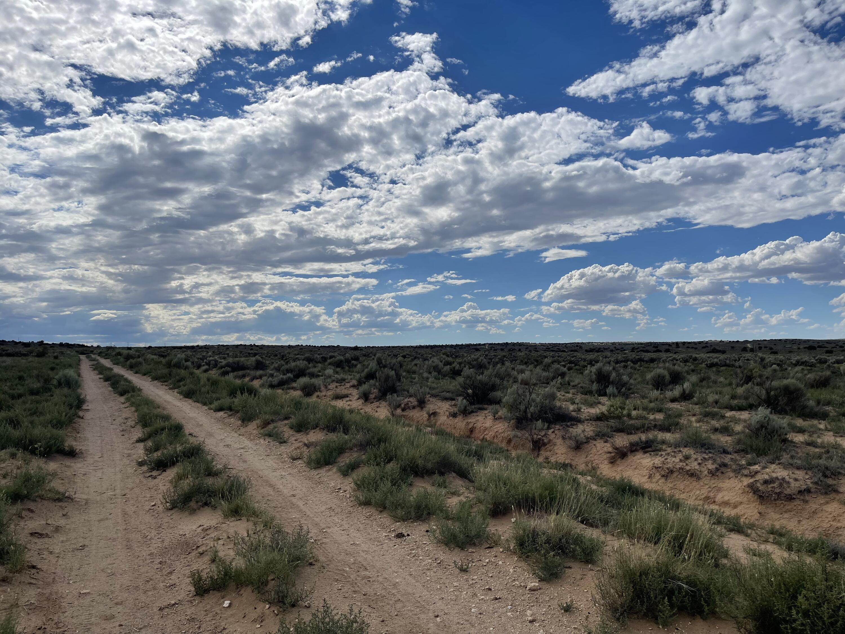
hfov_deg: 69.4
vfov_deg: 54.9
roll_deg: +1.6
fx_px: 610
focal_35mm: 25
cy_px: 317
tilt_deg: +3.4
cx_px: 422
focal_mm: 5.1
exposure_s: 1/12048
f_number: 1.6
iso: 32
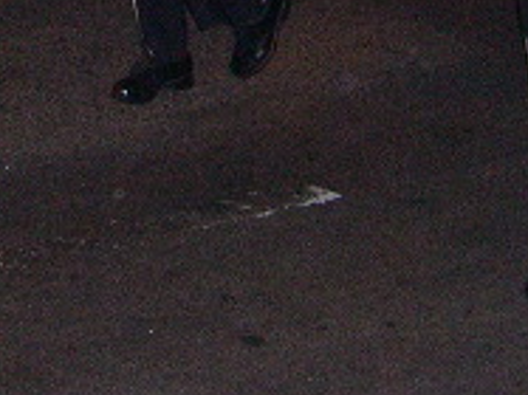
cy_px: -384
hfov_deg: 11.9
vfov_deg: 8.6
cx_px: -48
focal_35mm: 163
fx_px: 2485
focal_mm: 8
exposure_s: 1/60
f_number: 2.8
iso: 400
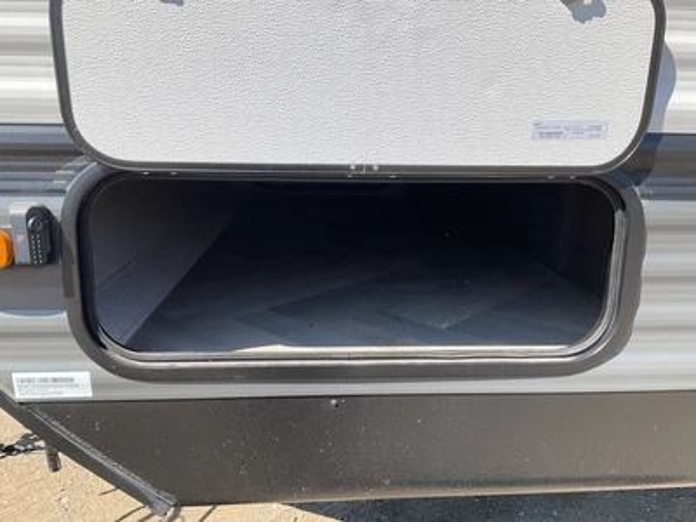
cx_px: 348
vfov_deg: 48.2
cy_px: 261
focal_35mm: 29
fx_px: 583
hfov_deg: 61.7
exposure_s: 1/719
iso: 25
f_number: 1.8
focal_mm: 3
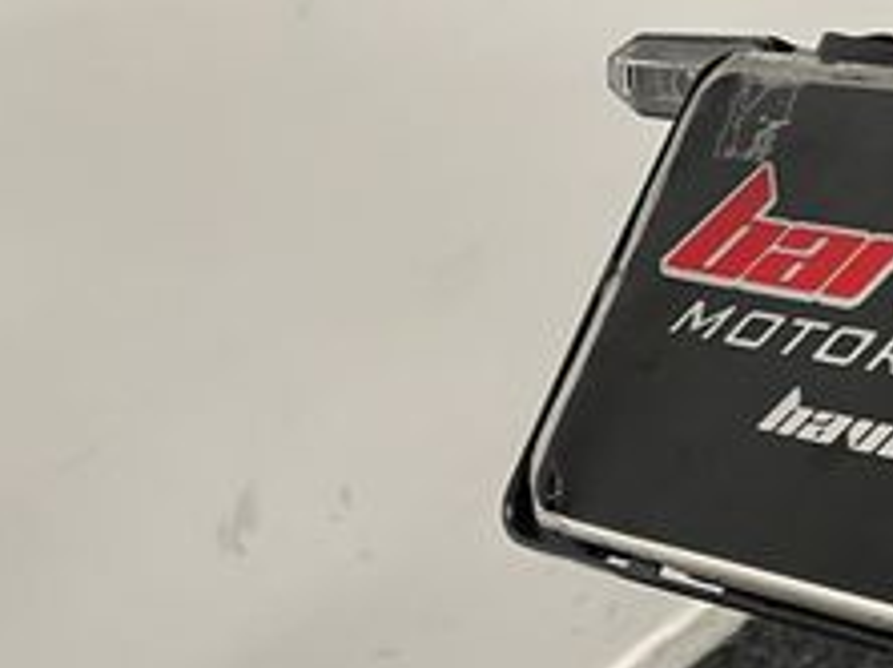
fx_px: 1933
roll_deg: +1.4
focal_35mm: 75
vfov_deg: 19.2
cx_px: 1086
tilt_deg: -20.1
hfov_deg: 23.6
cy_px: 60
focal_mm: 5.1
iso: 100
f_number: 1.6
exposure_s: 1/50
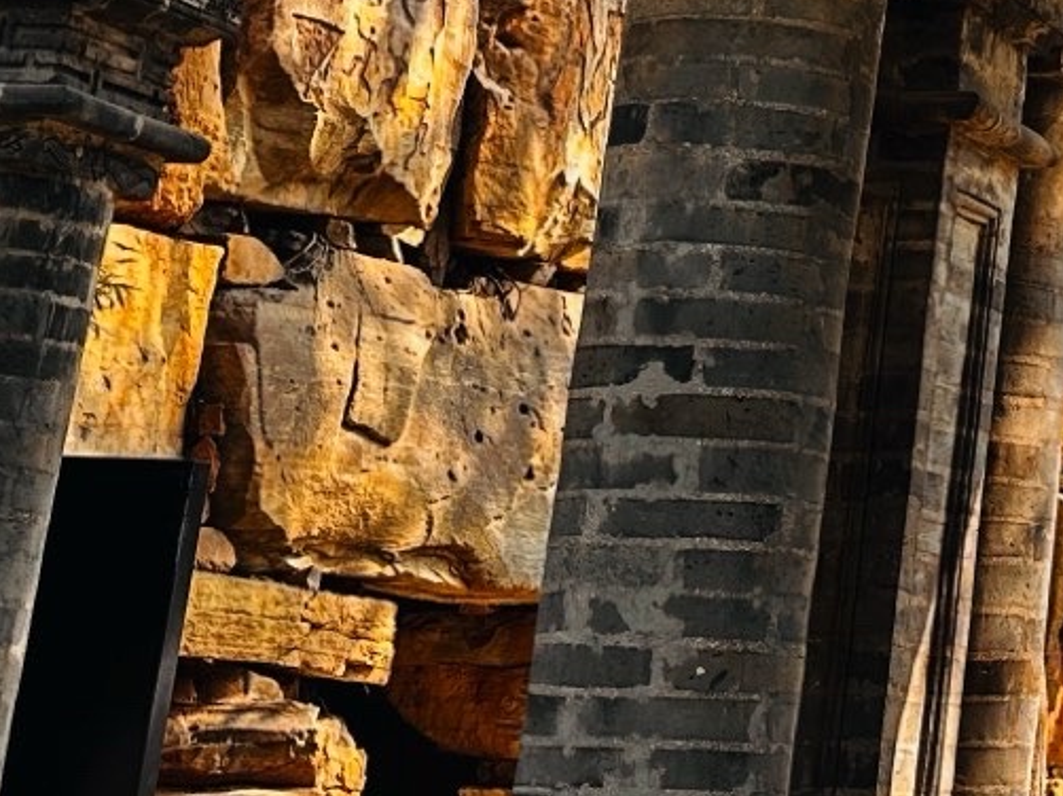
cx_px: 1550
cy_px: -421
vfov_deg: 14.1
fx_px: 3008
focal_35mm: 98
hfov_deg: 18.1
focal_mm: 6.86
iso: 80
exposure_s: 1/503
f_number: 1.78
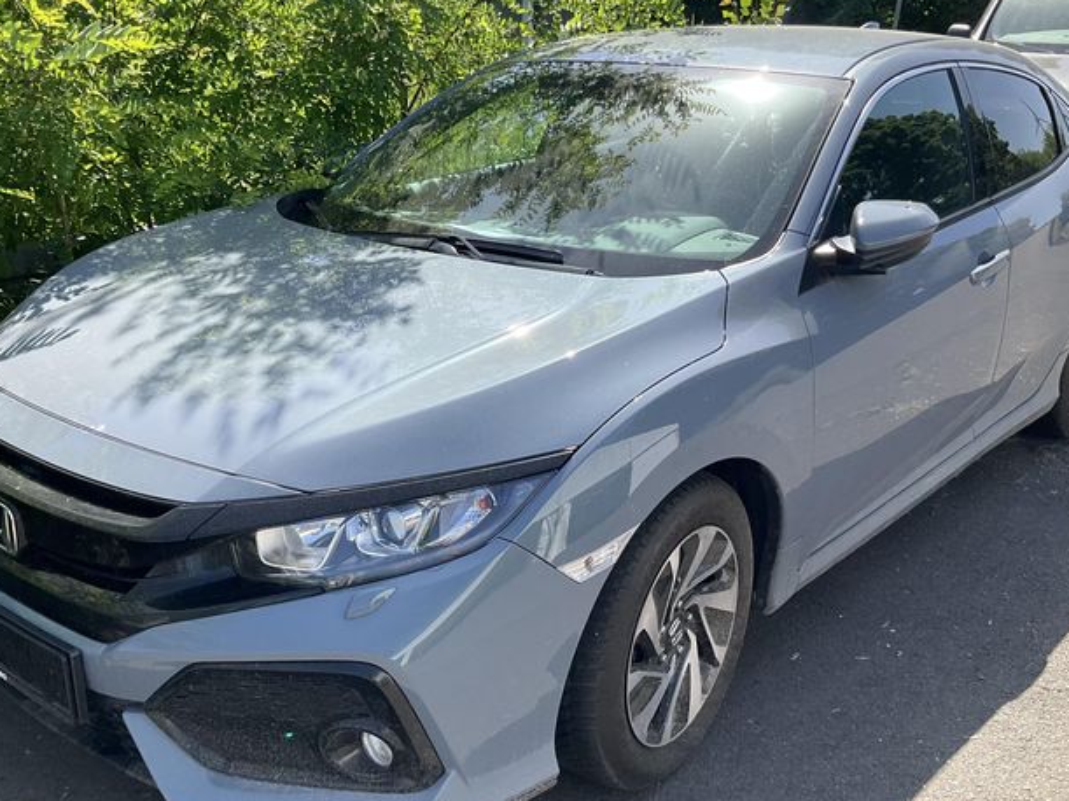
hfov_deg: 49.0
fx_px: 1173
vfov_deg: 37.7
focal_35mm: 38
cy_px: 416
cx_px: 521
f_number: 1.8
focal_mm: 3
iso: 25
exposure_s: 1/683
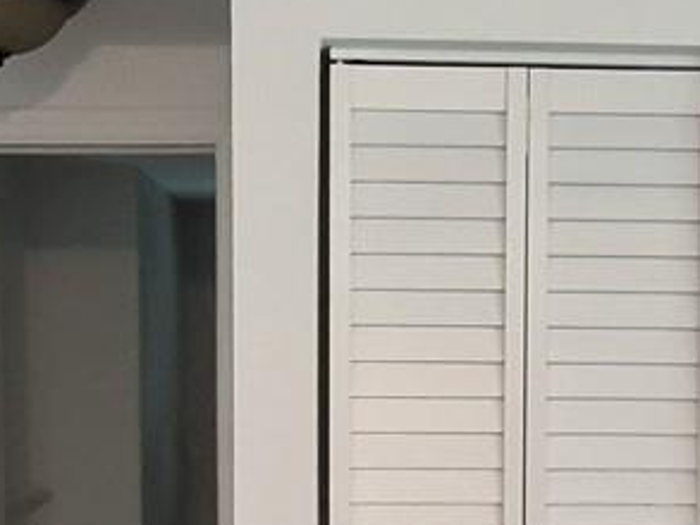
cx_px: 483
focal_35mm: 71
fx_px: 1436
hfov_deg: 27.2
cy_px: 504
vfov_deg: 20.2
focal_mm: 1.74
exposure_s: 1/60
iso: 250
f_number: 2.2
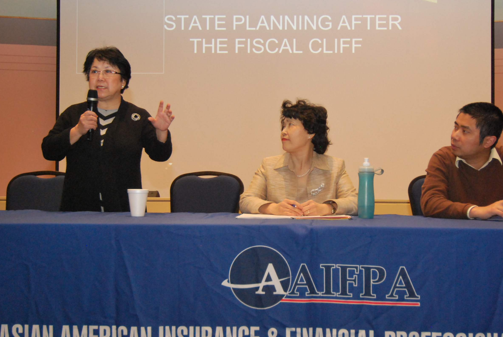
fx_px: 616
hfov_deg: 44.3
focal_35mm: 44
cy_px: 172
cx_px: 292
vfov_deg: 30.6
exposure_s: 1/60
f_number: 4
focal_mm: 18
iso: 800
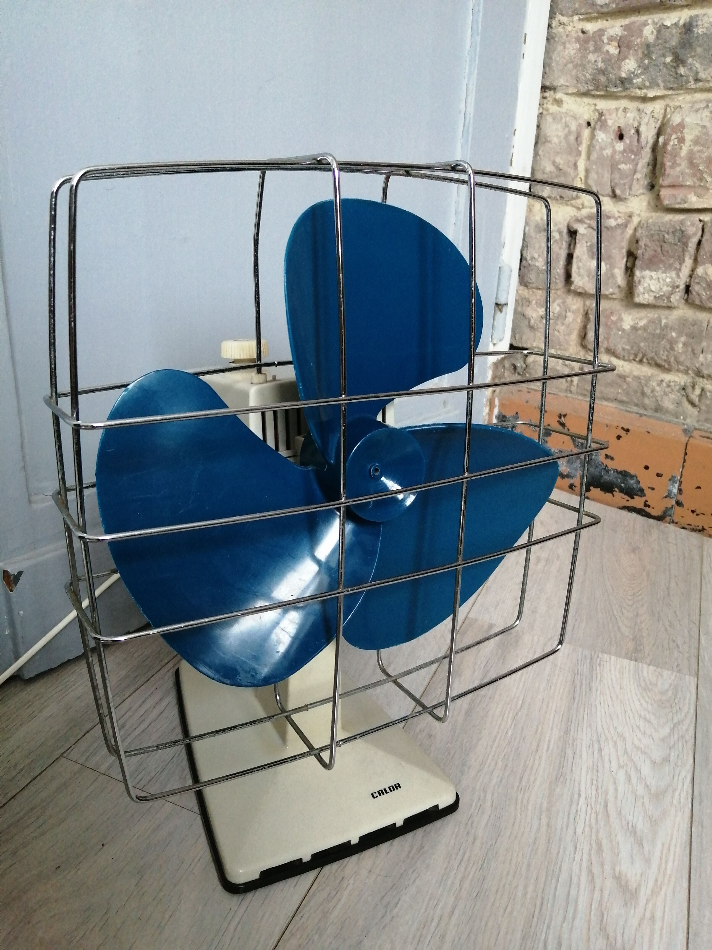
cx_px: 356
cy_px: 475
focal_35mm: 26
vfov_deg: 67.3
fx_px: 713
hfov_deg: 53.1
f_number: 1.8
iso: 200
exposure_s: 1/100
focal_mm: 3.46
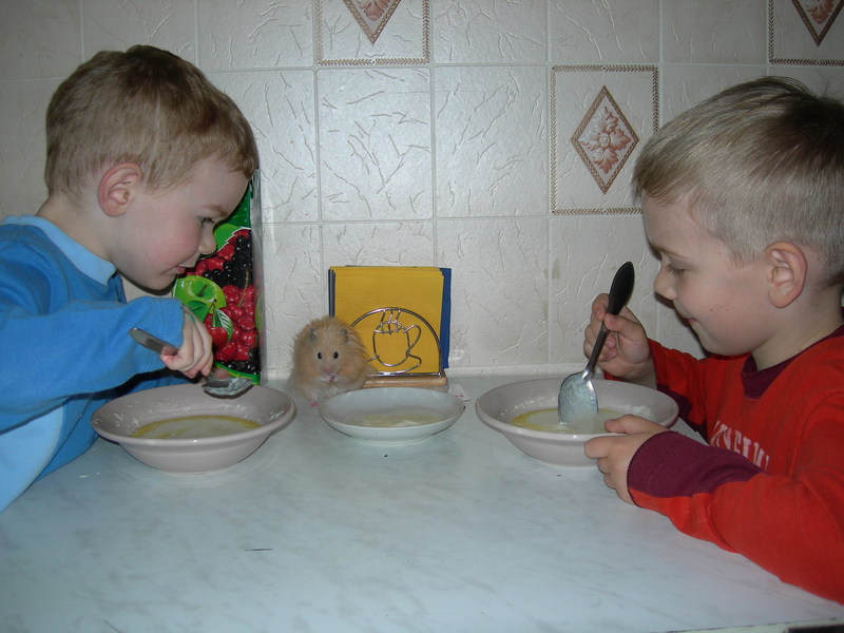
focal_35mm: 38
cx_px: 422
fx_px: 927
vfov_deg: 37.7
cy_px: 316
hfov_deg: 49.0
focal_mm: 7.8
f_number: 2.8
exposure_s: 1/60.1
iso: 50
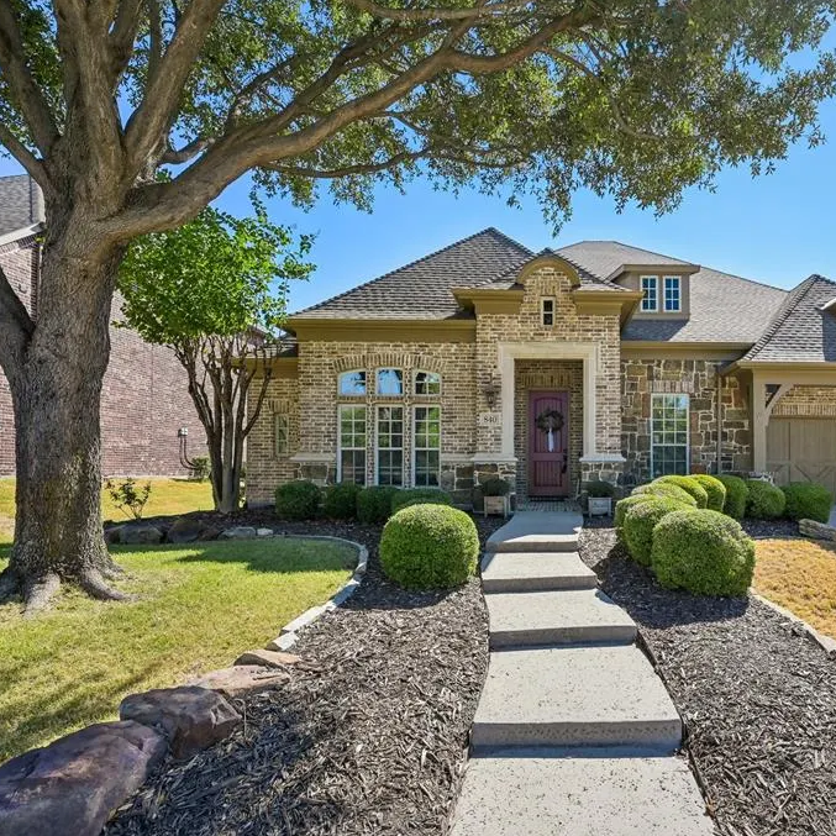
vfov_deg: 80.7
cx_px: 563
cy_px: 419
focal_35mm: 18
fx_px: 492
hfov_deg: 77.9
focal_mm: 14
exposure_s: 1/500
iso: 250
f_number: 9
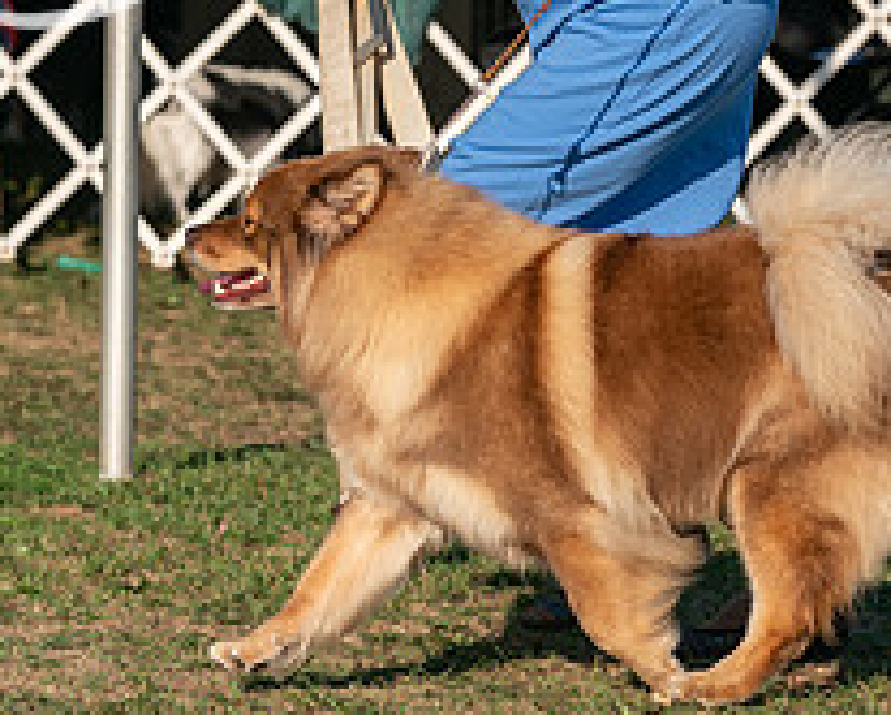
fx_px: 8658
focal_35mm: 328
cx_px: 555
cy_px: 106
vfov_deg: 4.7
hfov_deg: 5.9
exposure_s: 1/2000
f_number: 5
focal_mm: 125
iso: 320
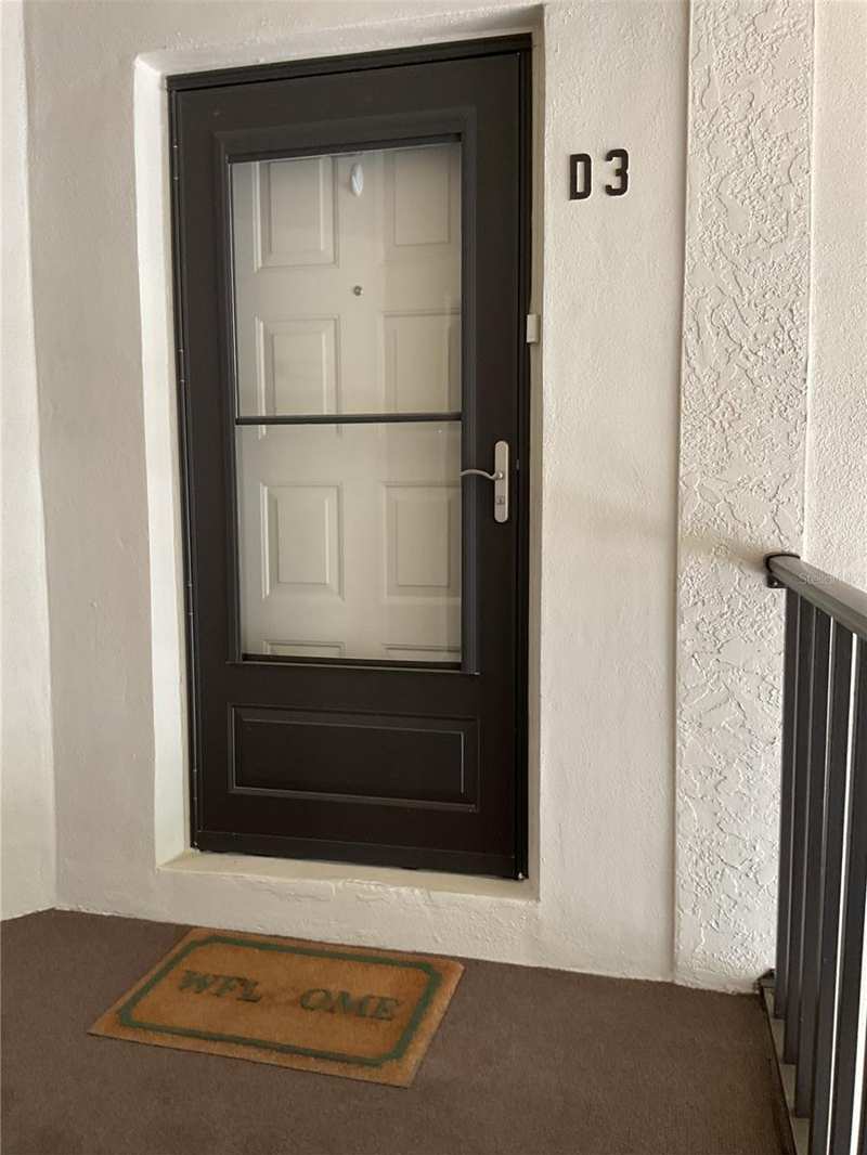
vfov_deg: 61.6
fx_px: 968
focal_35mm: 29
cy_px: 578
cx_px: 434
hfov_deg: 48.2
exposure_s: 1/60
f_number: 1.8
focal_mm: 3
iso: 100
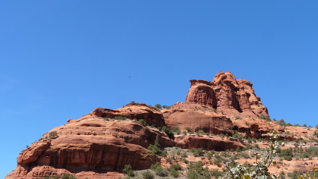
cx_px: 161
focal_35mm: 41
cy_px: 104
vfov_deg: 29.0
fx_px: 346
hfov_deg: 49.4
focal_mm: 14
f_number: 13
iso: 200
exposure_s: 1/125
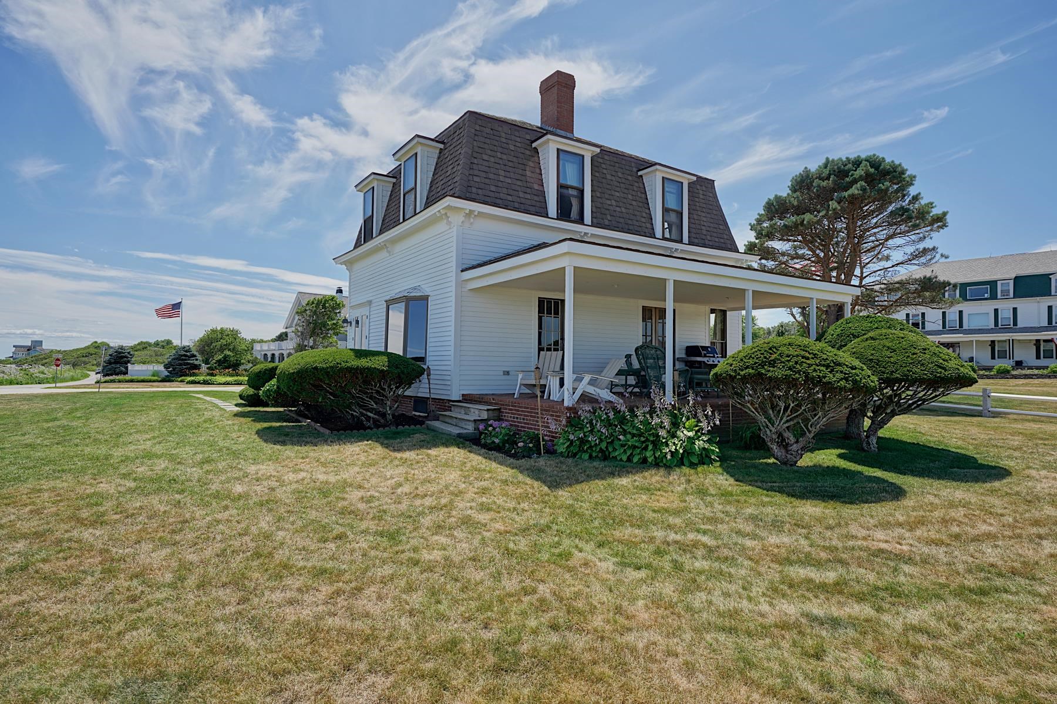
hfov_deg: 85.4
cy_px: 352
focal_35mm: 20
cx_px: 528
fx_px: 572
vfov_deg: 63.2
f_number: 8
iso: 100
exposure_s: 1/200
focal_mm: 19.5
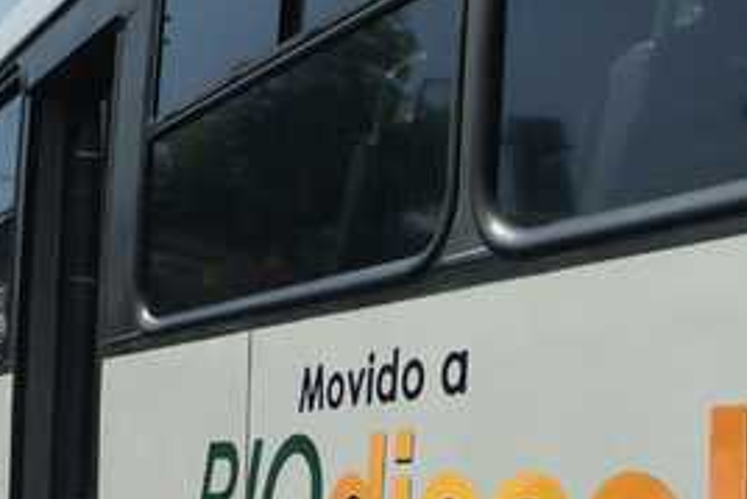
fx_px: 1412
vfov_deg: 19.6
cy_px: 463
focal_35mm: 68
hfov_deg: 28.4
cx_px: 64
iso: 400
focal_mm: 17
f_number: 11
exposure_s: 1/125
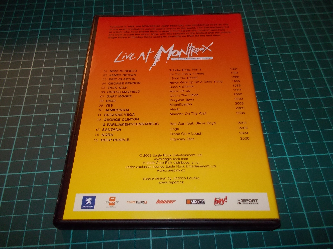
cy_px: 124
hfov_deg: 61.7
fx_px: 279
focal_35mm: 29
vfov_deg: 48.2
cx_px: 166
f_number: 3.3
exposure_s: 1/30
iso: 200
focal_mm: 4.1
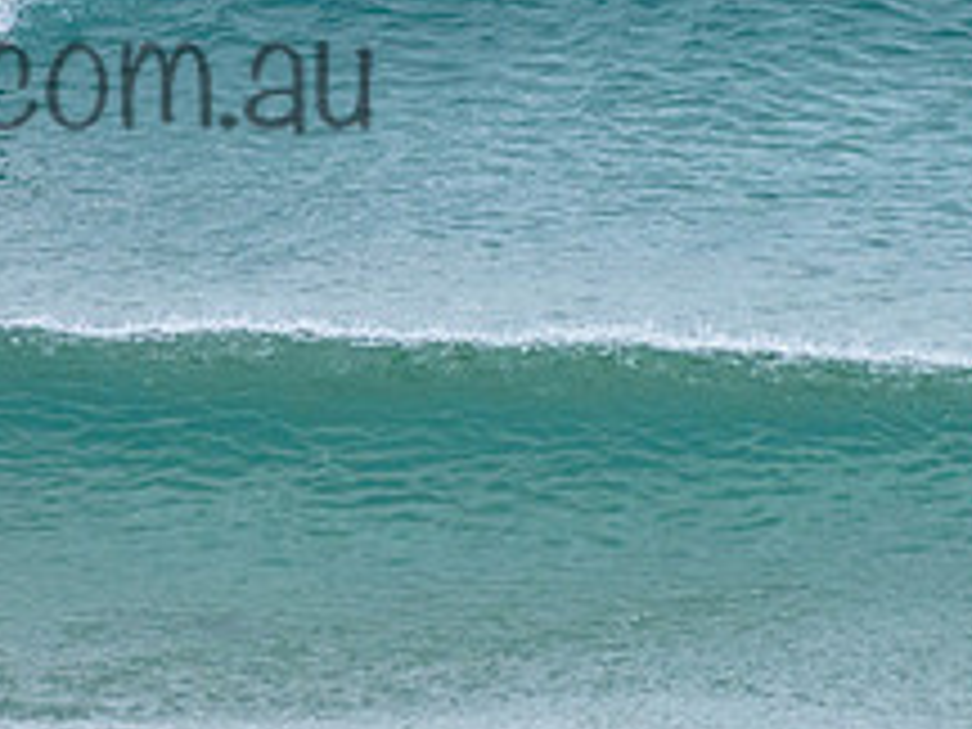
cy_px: 2
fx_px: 44422
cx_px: -138
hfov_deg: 1.3
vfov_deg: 0.9
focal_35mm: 1582
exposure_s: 1/2000
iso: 800
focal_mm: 500
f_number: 5.6
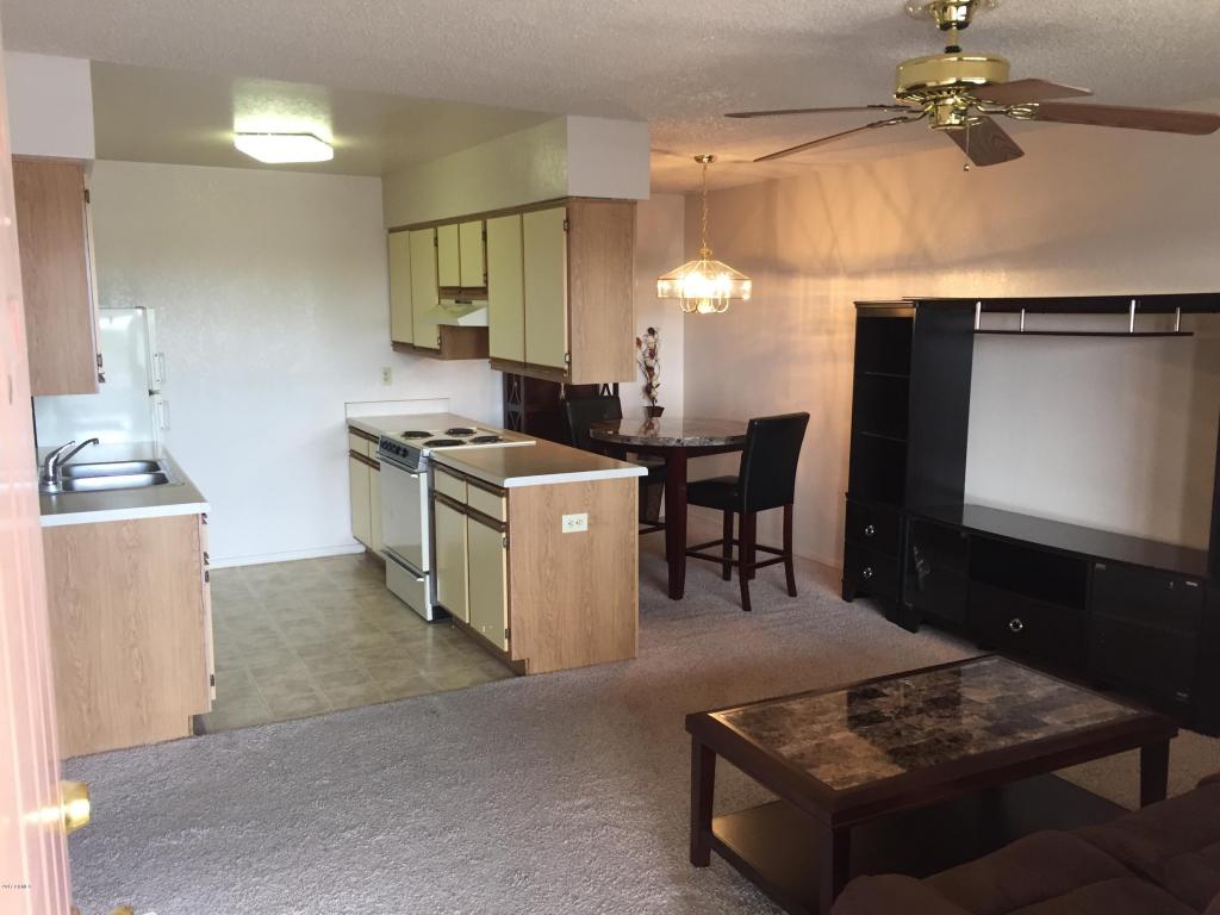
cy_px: 458
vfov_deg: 48.2
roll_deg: -0.6
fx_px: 1022
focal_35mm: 29
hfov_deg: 61.7
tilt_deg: -9.3
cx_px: 610
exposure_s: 1/30
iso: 40
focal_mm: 4.15
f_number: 2.2
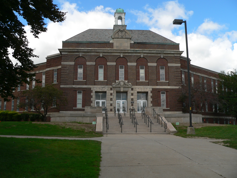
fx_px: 246
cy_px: 89
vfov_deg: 39.7
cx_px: 118
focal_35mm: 36
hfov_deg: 51.4
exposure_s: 1/500
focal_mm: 6
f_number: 3.7
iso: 80
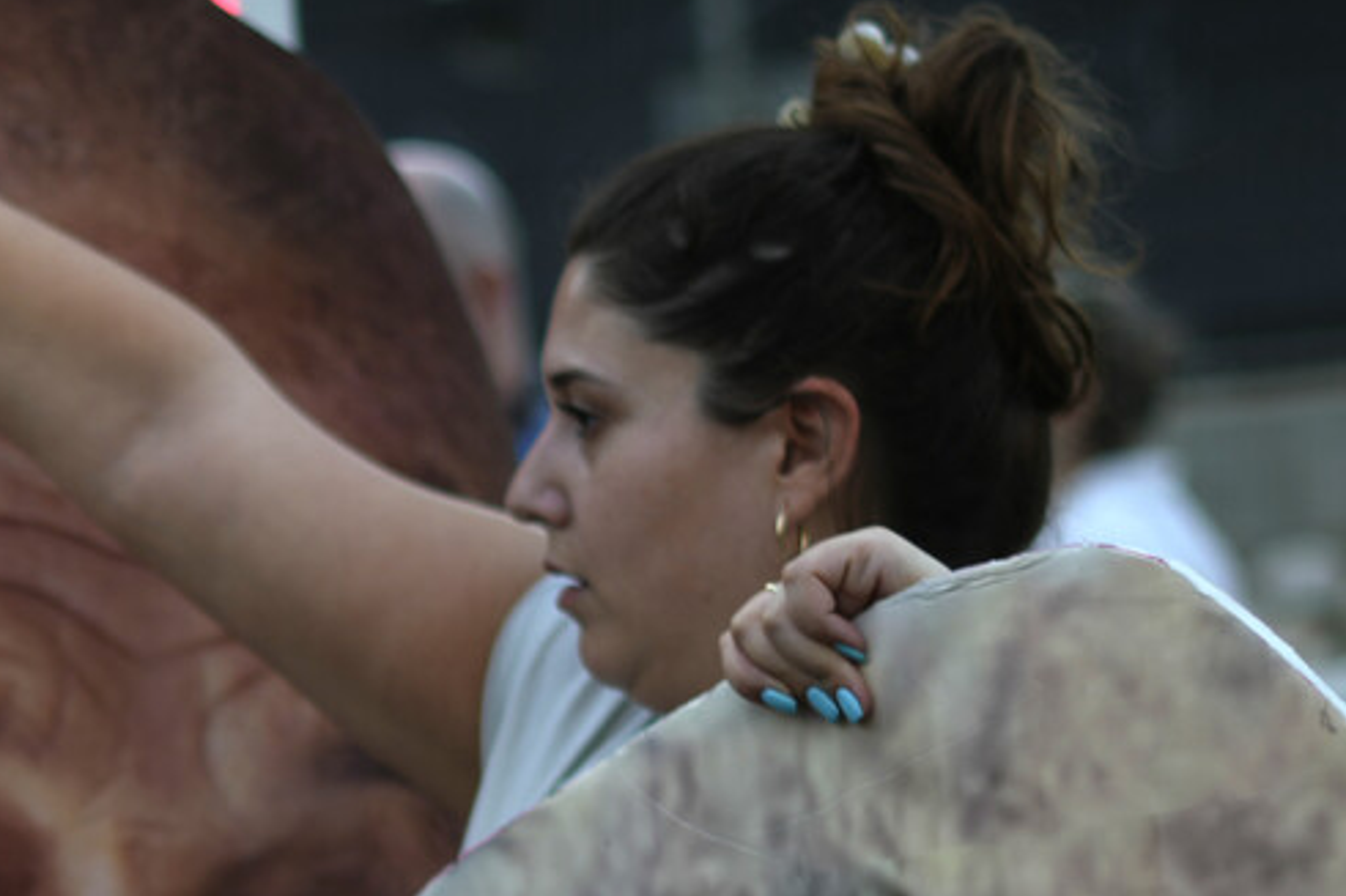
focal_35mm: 163
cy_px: 1155
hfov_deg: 12.5
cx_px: 8
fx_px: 6092
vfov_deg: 8.3
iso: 50
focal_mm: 50
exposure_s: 1/125
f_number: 1.8
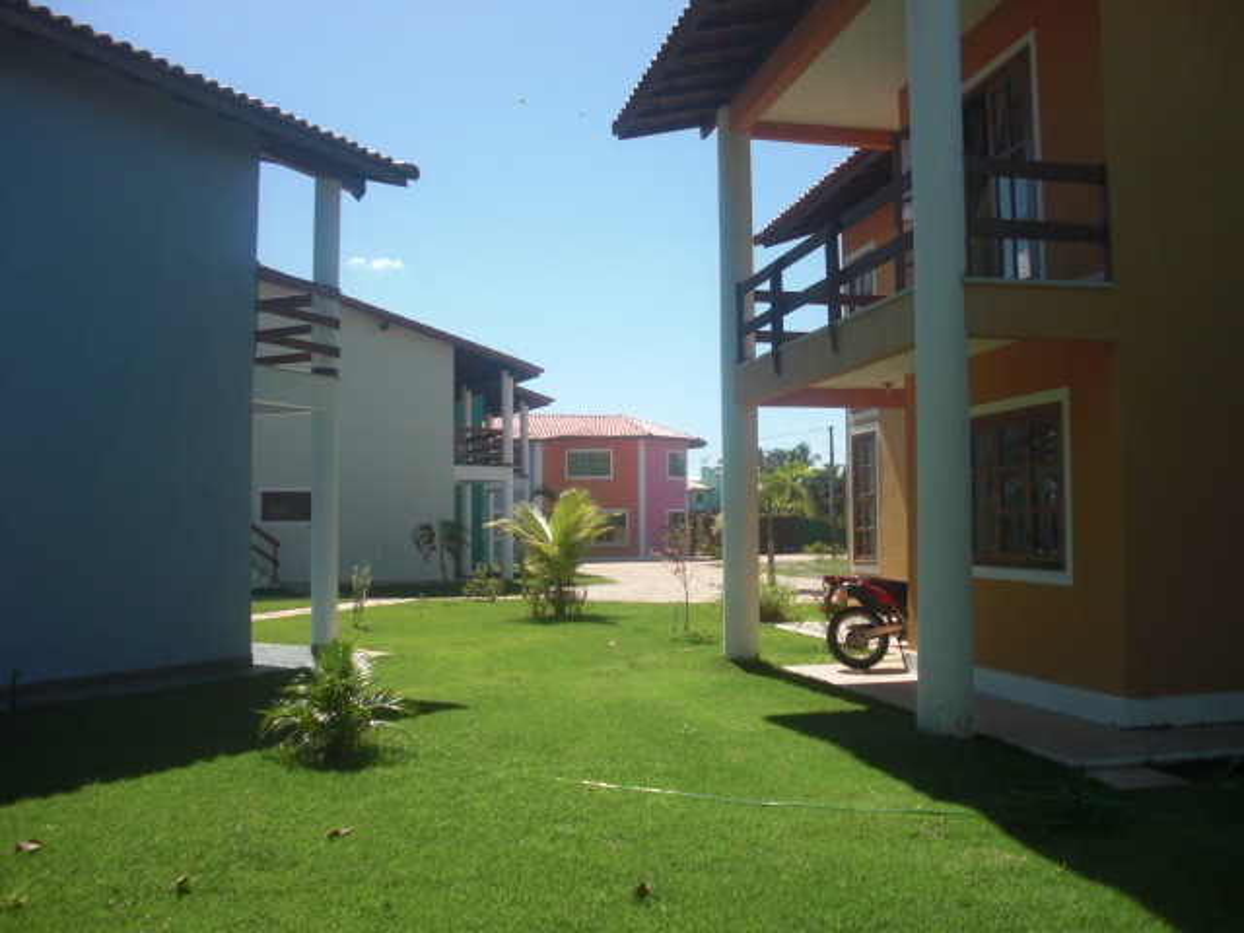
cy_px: 466
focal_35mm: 36
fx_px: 1294
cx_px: 622
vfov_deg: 39.7
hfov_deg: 51.4
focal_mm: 6.3
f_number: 2.8
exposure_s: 1/1000
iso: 50
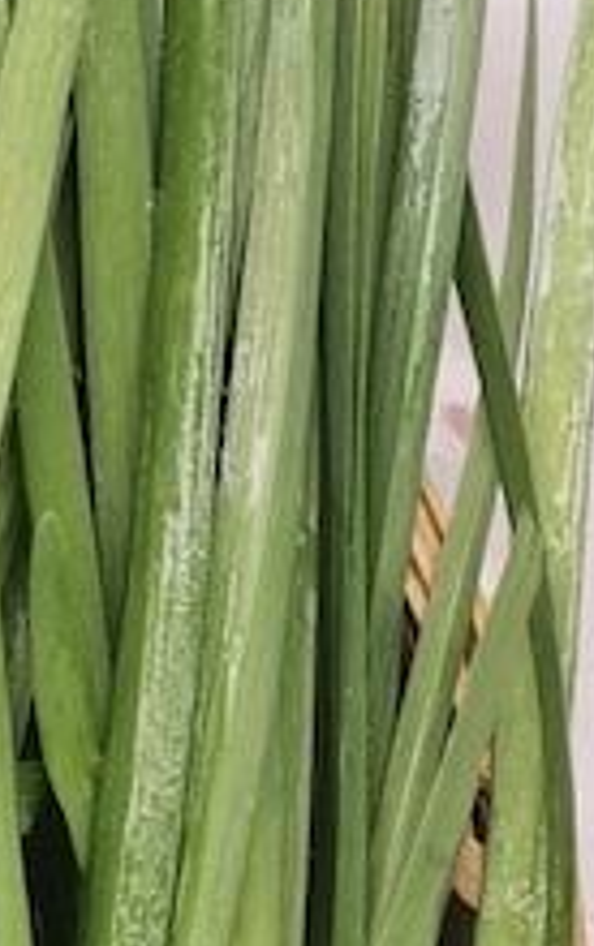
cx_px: -973
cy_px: 664
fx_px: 4314
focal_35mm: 167
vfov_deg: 12.5
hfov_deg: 7.3
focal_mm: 4.75
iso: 50
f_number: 1.8
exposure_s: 1/181
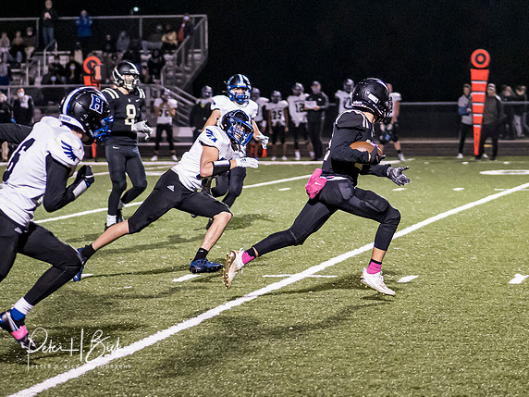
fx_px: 2277
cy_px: 171
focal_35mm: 149
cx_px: 368
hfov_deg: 13.2
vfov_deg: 10.0
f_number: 1.2
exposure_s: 1/1250
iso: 3200
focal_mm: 45
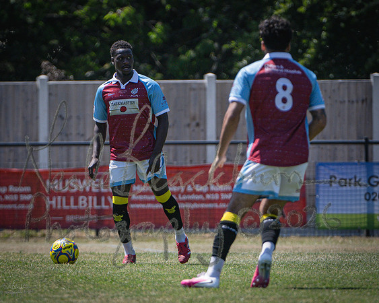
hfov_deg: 2.3
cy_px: 148
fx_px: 9412
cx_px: 129
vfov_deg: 1.8
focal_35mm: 839
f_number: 4
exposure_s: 1/2500
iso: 400
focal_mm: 340
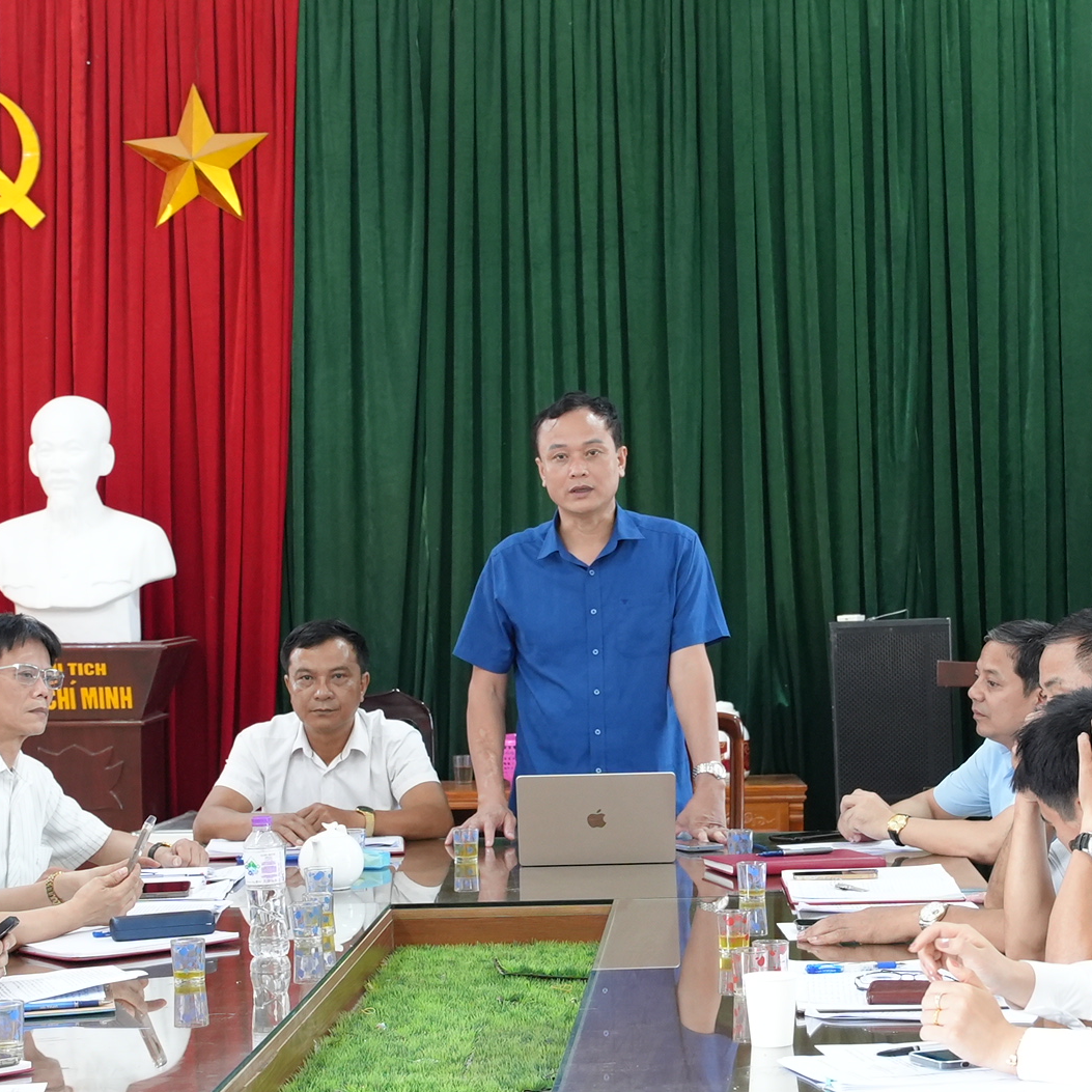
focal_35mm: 84
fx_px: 2997
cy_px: 581
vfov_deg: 20.6
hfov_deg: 20.6
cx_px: 591
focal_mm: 29.7
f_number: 4
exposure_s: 1/125
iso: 1600
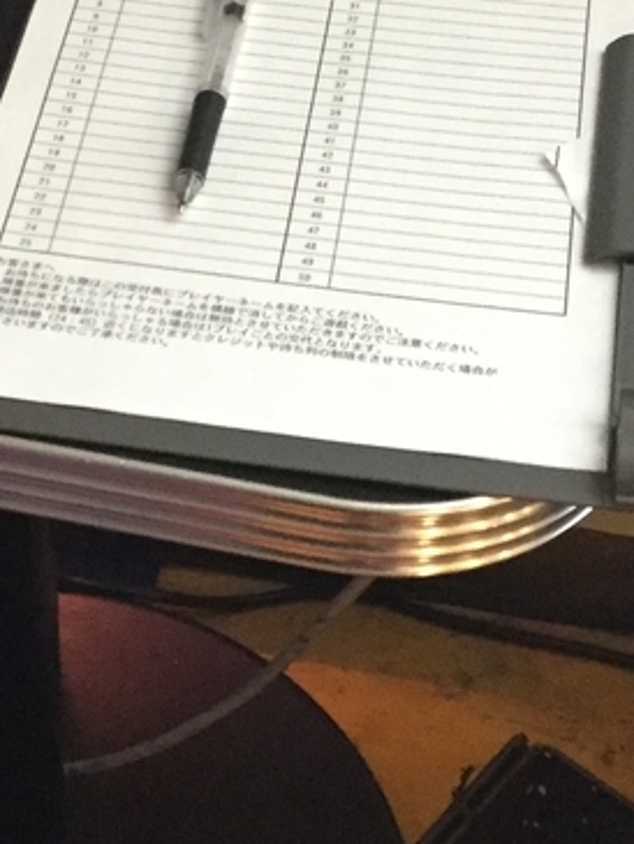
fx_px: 2489
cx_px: 141
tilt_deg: -41.4
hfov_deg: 14.4
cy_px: 247
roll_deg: +0.5
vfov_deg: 19.2
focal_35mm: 102
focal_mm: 3.3
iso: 200
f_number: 2.4
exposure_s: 1/20
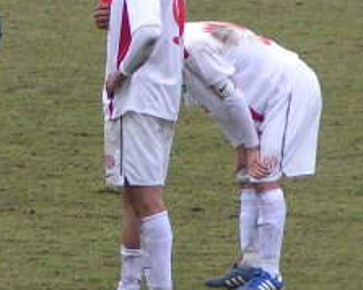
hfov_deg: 2.0
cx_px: 10
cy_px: 13
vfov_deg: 1.6
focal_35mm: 991
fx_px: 10637
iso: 125
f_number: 3.5
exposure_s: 1/400
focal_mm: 43.3
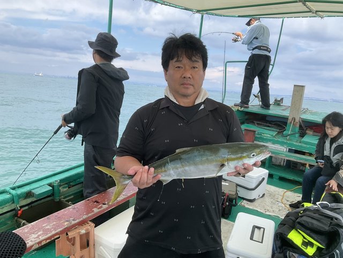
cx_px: 172
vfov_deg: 48.2
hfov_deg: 61.7
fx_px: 287
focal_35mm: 29
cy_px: 129
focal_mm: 3
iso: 25
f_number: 1.8
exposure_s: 1/883
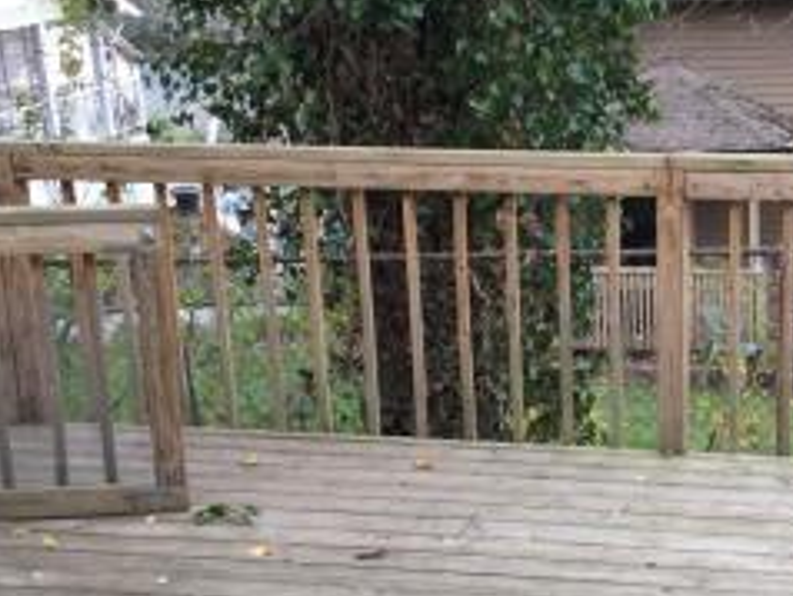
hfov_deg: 24.6
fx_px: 1789
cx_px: 636
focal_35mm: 78
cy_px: 536
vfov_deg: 18.6
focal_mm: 3.3
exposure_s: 1/120
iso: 50
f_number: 2.4
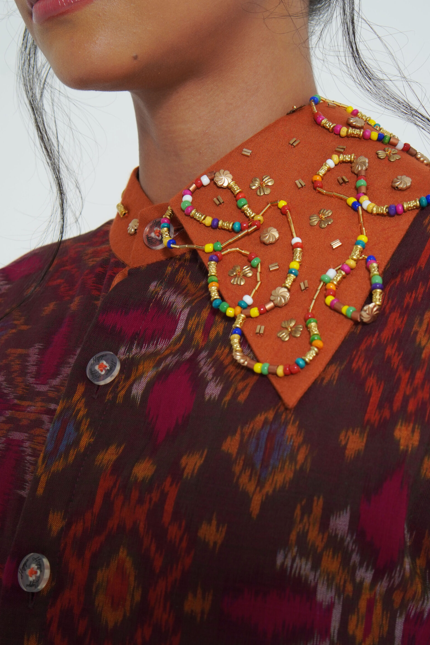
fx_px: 1031
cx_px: 224
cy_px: 293
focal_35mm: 58
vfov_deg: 34.7
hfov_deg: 23.6
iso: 250
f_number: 8
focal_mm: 35
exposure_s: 1/160
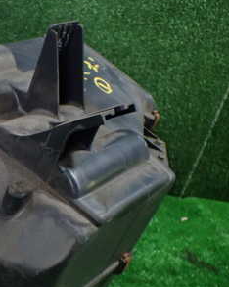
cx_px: -23
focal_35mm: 60
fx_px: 509
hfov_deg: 23.7
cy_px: 206
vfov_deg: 31.1
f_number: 2.3
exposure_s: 1/125
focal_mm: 5.4
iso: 800
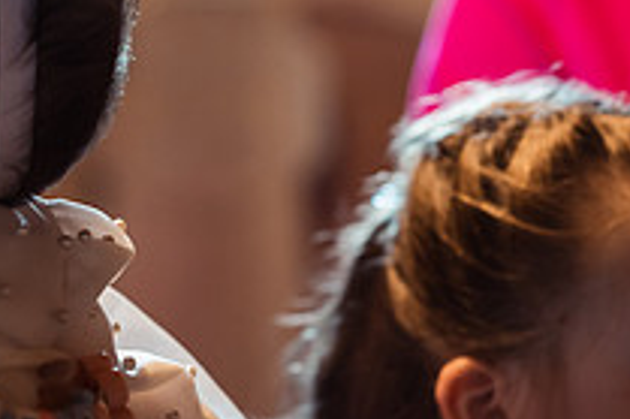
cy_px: 142
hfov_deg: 8.6
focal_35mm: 236
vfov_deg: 5.8
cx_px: -106
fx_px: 4127
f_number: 2.2
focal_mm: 85
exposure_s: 1/160
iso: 2000
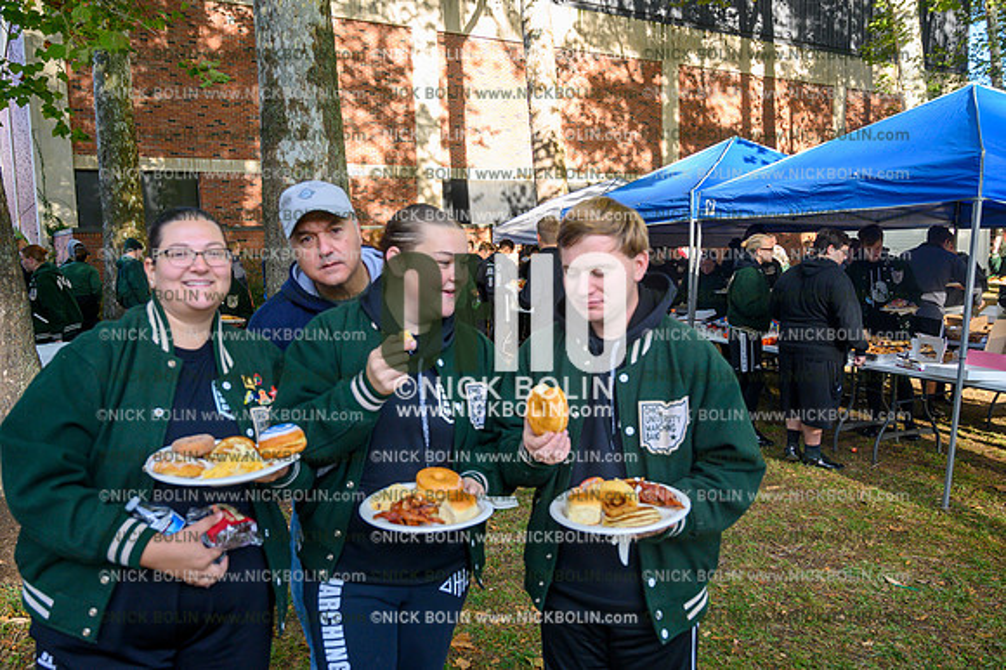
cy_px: 335
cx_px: 503
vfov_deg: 44.2
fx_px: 824
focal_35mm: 30
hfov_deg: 62.8
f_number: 5
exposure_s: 1/1250
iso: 2500
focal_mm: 29.5
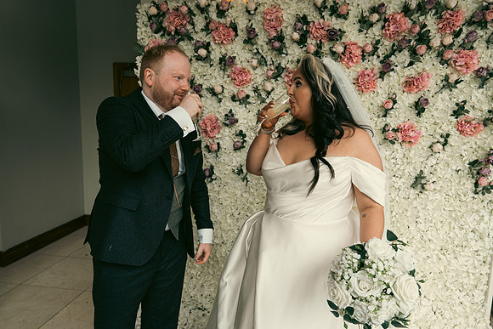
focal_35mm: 24
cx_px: 246
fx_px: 329
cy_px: 164
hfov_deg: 73.7
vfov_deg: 53.2
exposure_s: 1/160
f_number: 3.5
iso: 250
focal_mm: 24
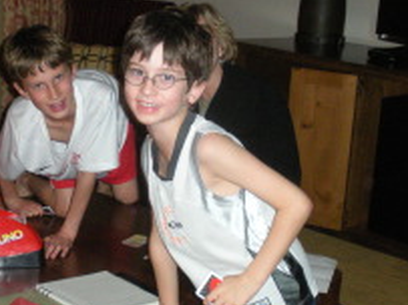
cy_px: 146
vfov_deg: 18.2
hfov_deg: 24.1
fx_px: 954
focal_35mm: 81
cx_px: 199
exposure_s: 1/60
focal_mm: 6.3
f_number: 3.5
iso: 356
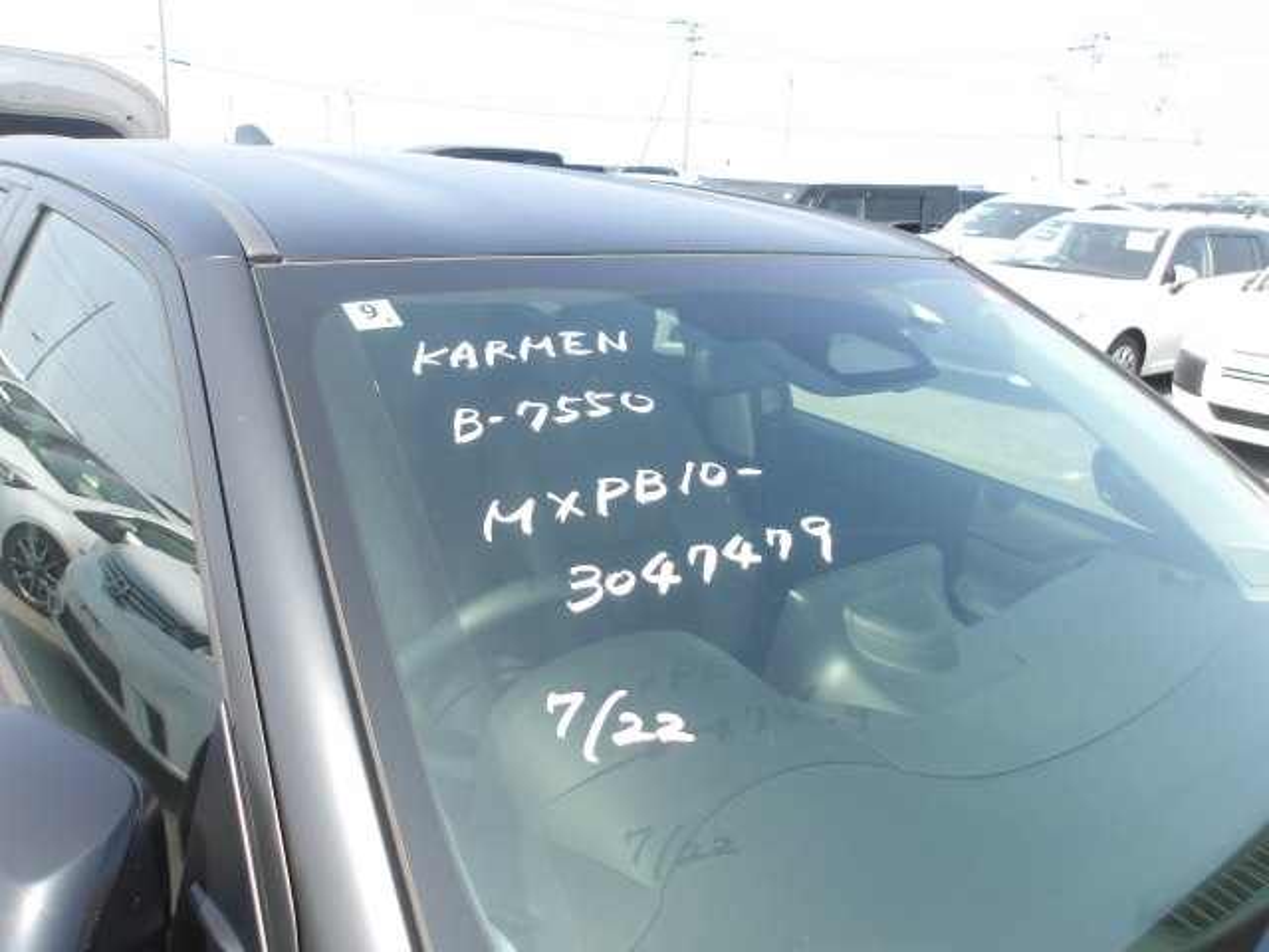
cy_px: 476
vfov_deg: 51.4
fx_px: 990
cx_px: 634
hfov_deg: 65.3
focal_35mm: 27
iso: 100
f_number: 3
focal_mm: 4.9
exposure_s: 1/442
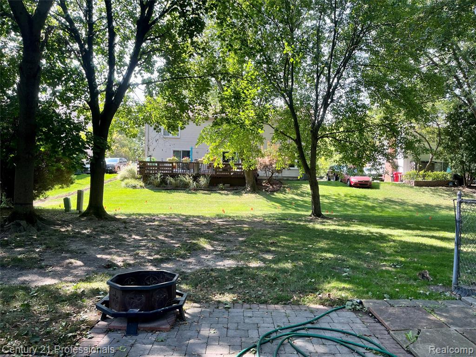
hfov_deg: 67.3
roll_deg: -1.3
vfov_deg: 53.1
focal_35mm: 26
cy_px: 178
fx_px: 358
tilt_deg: +0.1
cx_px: 238
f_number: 1.6
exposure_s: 1/196
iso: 40
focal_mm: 5.1
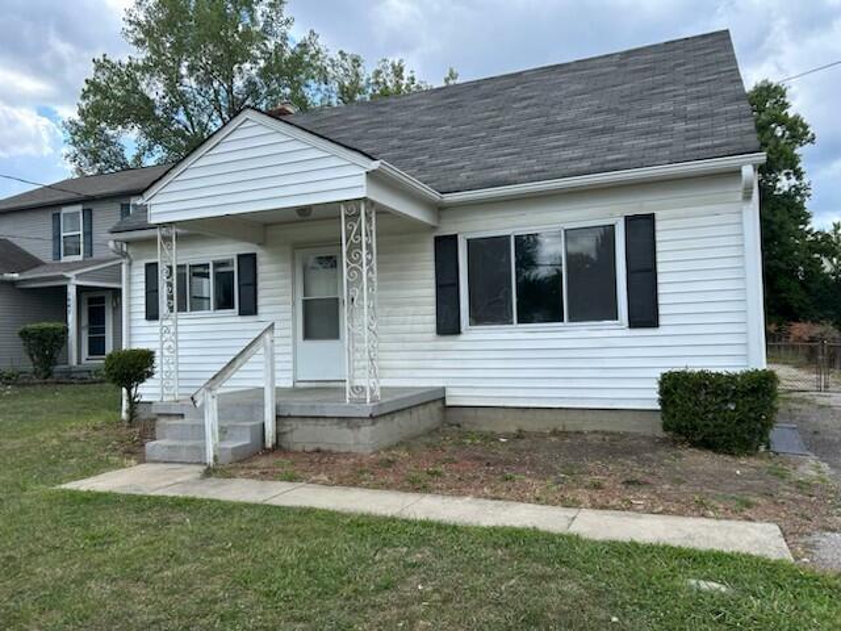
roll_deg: +1.5
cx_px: 420
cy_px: 316
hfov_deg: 67.3
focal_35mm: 26
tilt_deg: +2.3
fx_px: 632
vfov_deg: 53.1
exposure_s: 1/2083
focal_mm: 5.7
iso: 50
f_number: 1.5
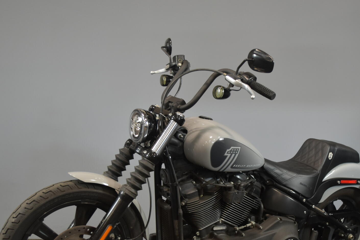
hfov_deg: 38.7
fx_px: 510
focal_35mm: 51
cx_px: 218
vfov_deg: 26.3
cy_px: 166
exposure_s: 1/30
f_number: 4
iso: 900
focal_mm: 24
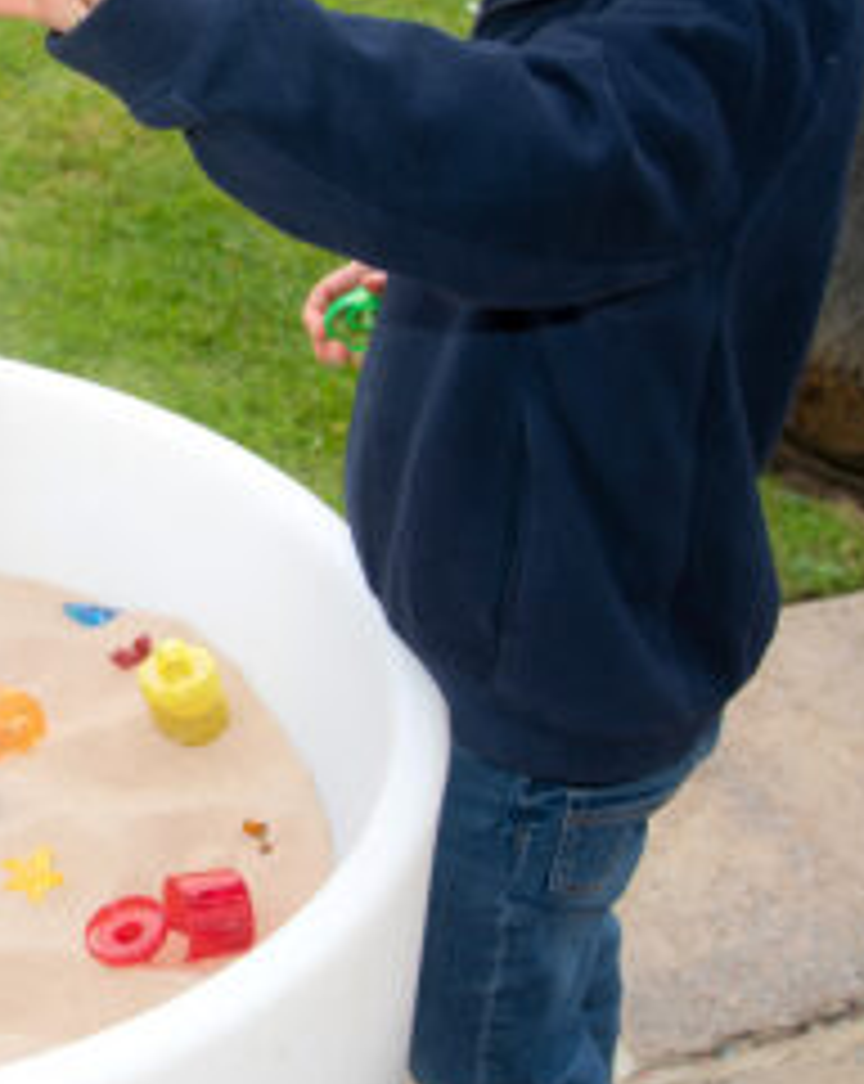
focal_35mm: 82
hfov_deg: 17.3
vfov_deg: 23.3
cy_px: 425
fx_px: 2628
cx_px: -315
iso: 100
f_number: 8
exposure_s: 1/30
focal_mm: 35
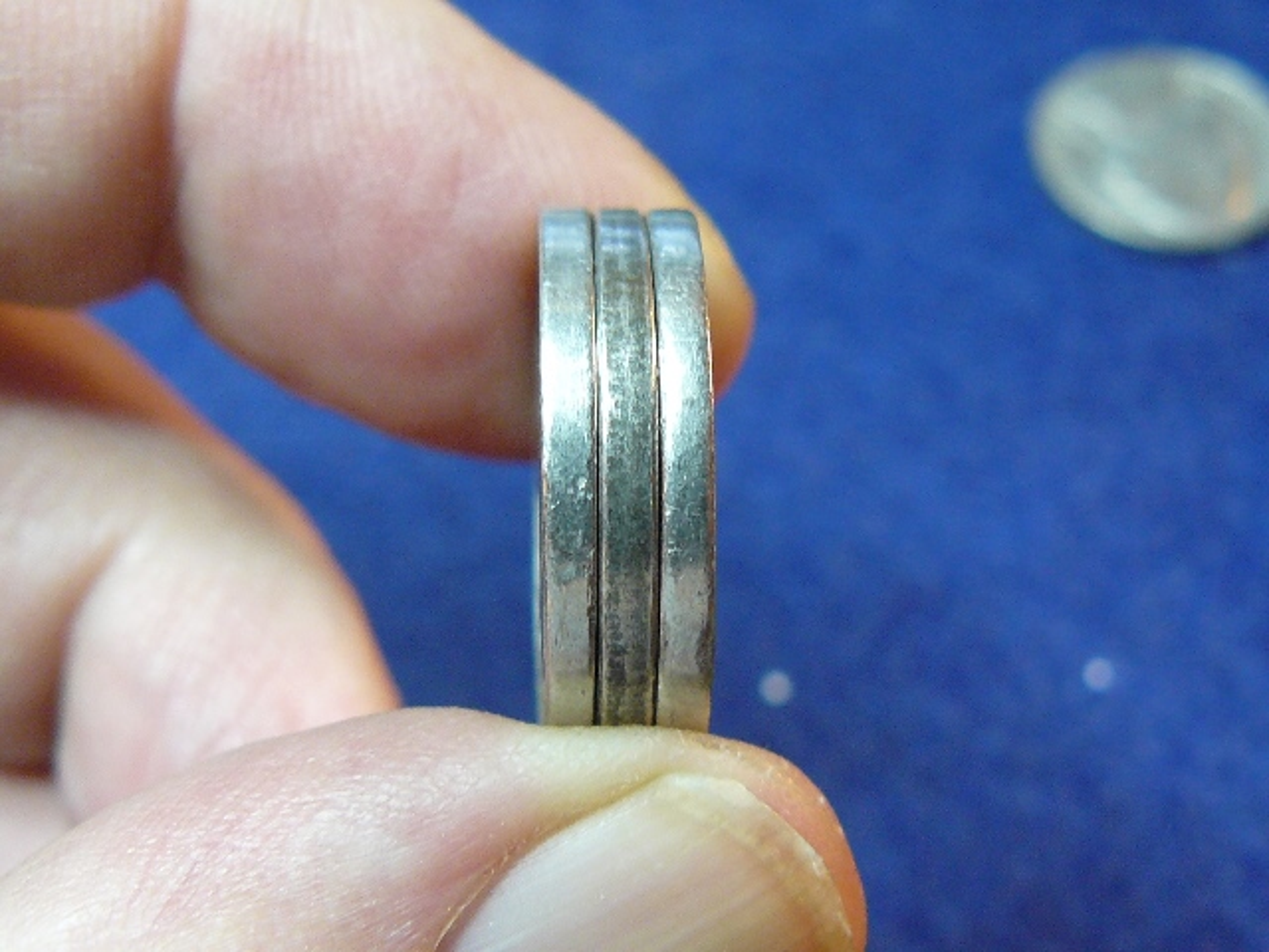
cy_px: 476
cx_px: 634
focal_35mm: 56
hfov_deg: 34.3
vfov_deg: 26.1
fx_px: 2053
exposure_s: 1/15
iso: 200
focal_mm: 6.2
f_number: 2.8
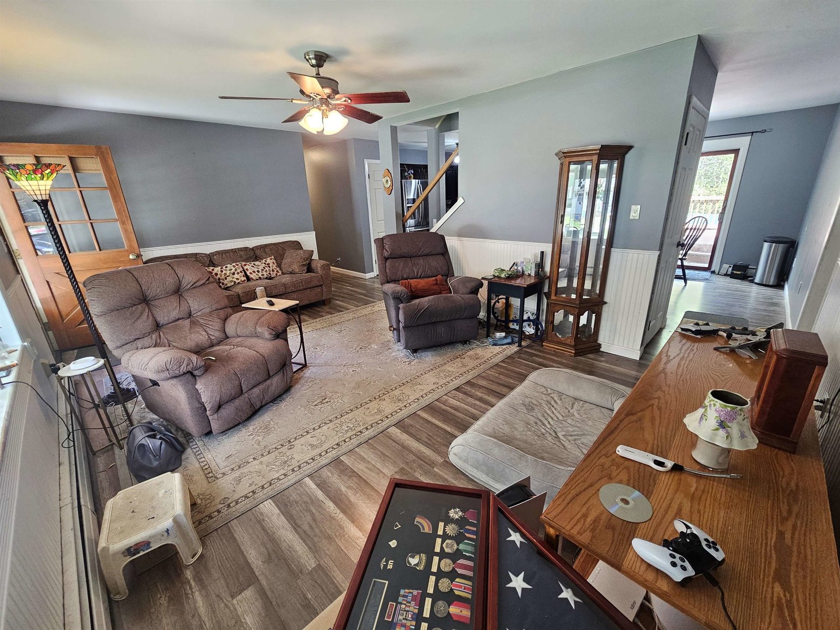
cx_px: 420
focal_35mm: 13
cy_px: 315
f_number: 2.2
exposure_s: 1/60
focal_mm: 2.2
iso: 320
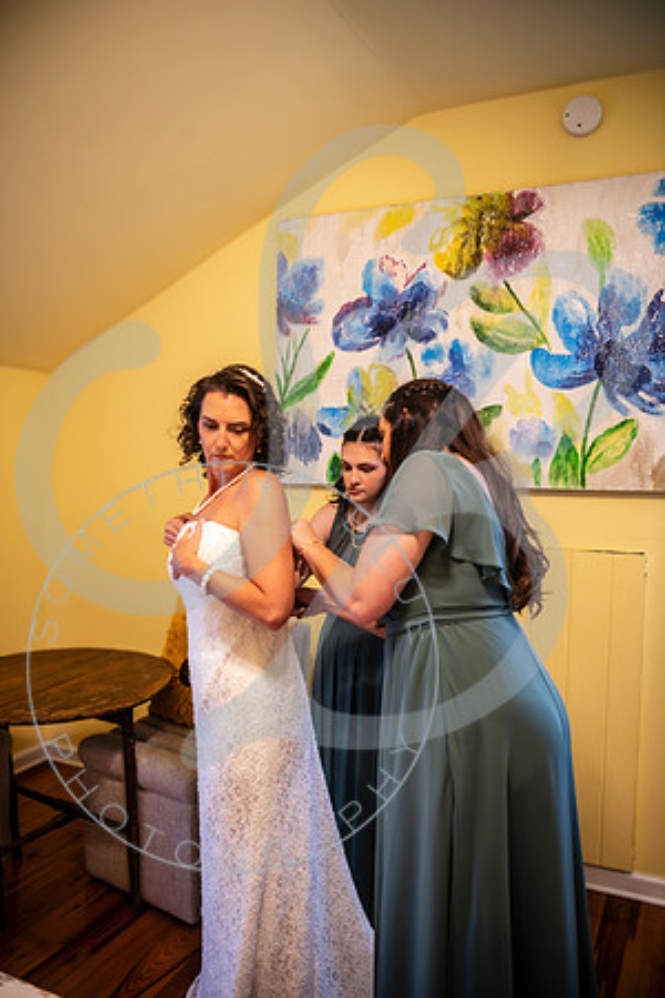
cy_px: 499
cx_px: 332
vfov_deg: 60.3
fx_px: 859
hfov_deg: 42.3
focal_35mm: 31
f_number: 2.8
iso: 1600
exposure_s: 1/160
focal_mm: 31
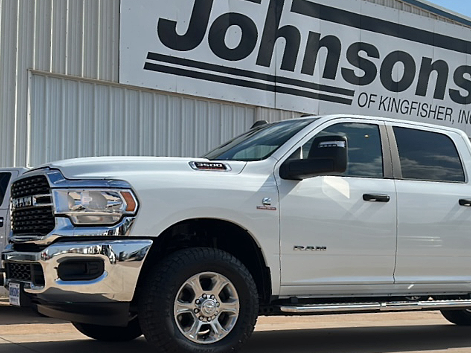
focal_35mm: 47
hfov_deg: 39.8
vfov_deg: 30.6
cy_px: 245
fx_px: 639
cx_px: 327
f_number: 1.78
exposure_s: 1/8333
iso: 80
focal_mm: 6.86
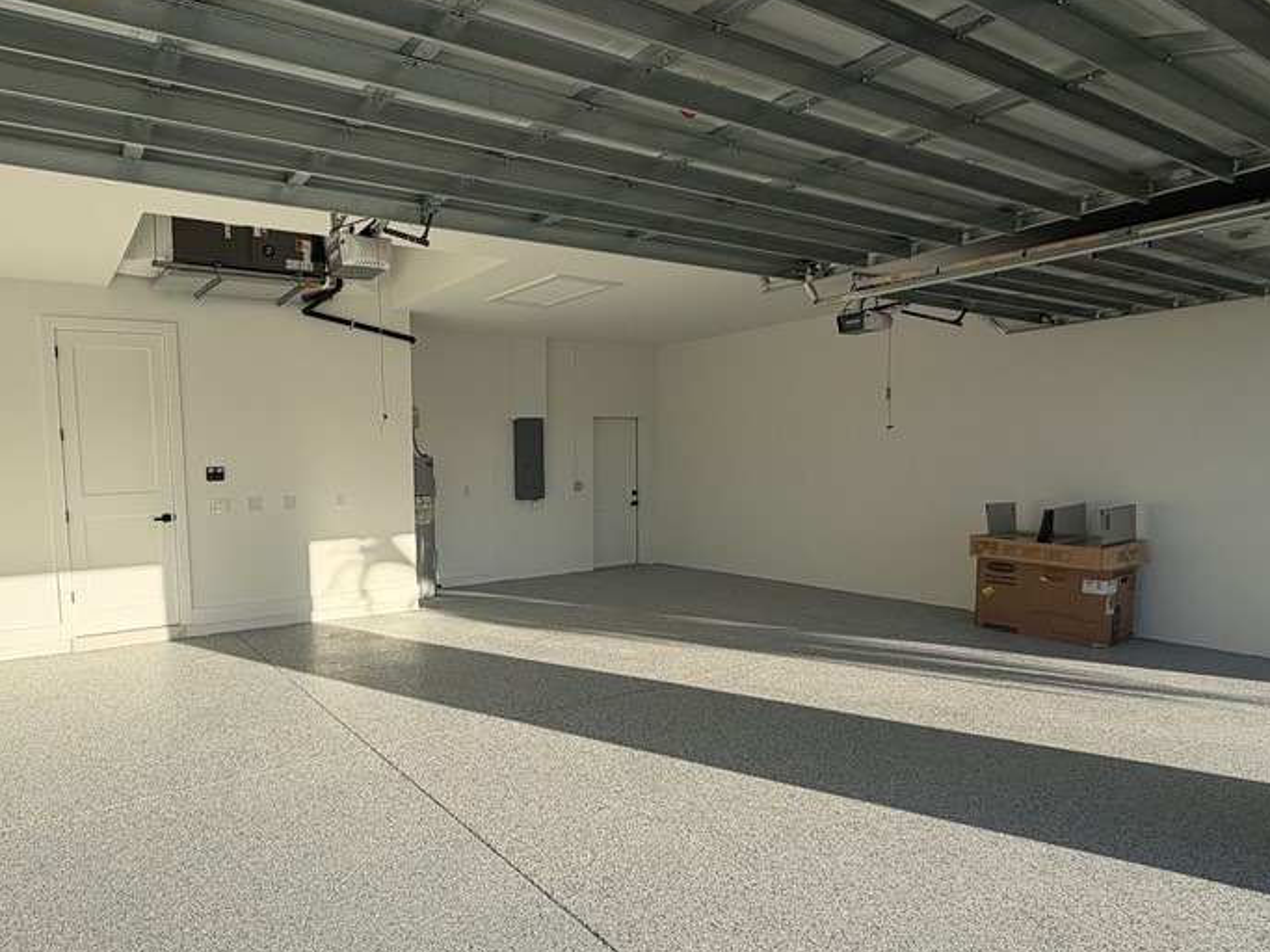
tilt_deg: -3.1
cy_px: 515
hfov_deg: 77.0
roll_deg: +0.2
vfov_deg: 63.3
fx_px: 770
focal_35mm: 21
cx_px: 444
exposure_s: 1/841
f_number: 2.2
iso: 25
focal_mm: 2.22
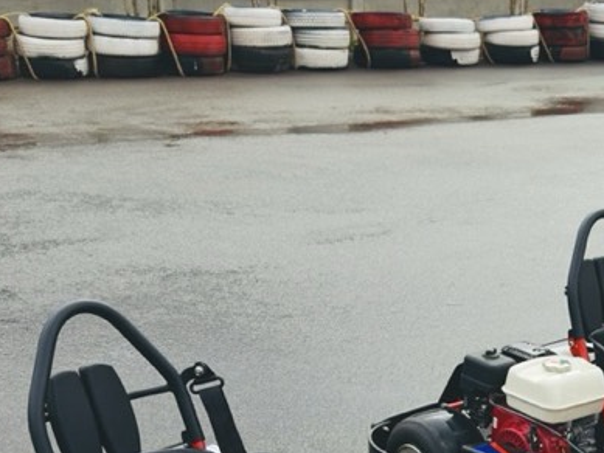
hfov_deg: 25.7
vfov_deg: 19.0
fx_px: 1292
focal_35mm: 74
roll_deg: +0.1
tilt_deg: -25.1
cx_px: 517
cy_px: 520
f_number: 1.78
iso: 64
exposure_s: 1/939
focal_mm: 6.76
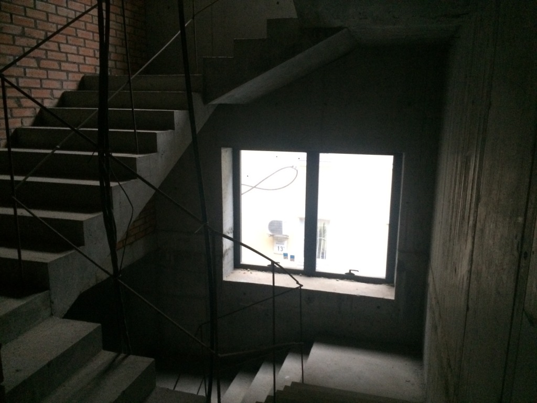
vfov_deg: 48.2
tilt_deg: -12.9
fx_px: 450
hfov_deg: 61.7
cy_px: 202
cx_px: 268
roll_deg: +0.4
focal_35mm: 29
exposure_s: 1/17
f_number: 2.2
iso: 500
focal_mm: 4.15
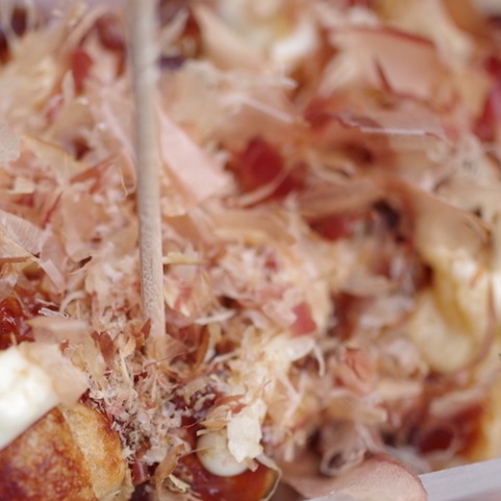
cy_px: 278
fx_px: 1539
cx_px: 150
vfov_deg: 18.5
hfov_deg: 18.4
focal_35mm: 94
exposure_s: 1/160
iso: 100
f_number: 2.8
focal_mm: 35
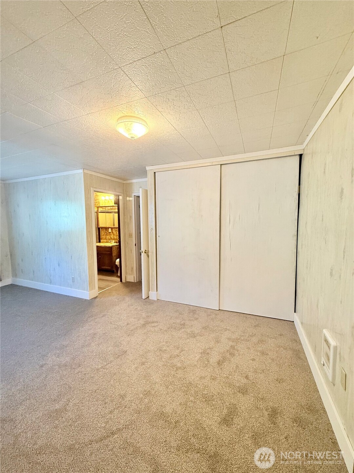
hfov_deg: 85.7
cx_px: 177
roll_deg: +0.1
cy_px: 236
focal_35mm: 14
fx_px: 191
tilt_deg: -4.4
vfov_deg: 102.1
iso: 400
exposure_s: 1/120
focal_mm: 2.22
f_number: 2.2
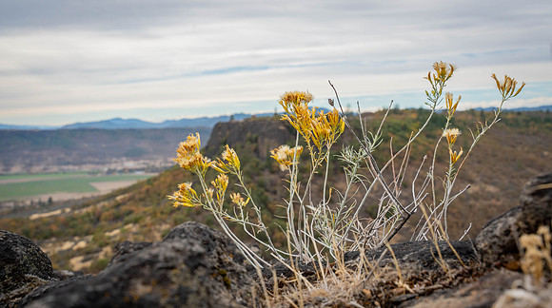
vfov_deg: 32.1
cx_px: 276
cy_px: 149
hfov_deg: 54.5
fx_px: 536
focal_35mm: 37
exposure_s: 1/400
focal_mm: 35
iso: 400
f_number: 11
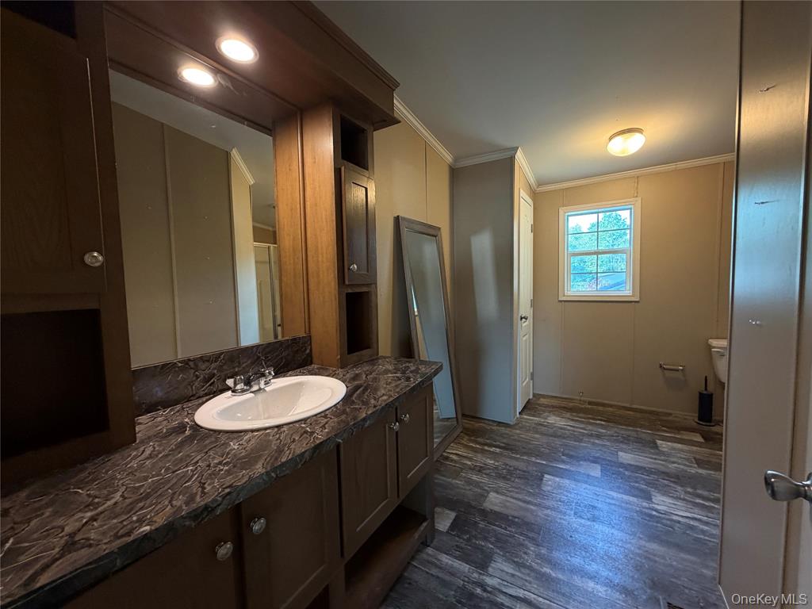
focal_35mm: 14
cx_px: 406
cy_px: 304
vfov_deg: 85.7
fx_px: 328
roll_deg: +1.7
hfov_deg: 102.1
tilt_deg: -4.6
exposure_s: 1/60
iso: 250
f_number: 2.2
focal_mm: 2.22
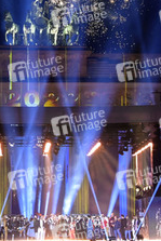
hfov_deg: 12.3
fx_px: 743
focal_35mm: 111
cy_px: 96
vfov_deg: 18.4
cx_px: 50
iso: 12800
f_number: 5.6
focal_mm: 55
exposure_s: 1/250
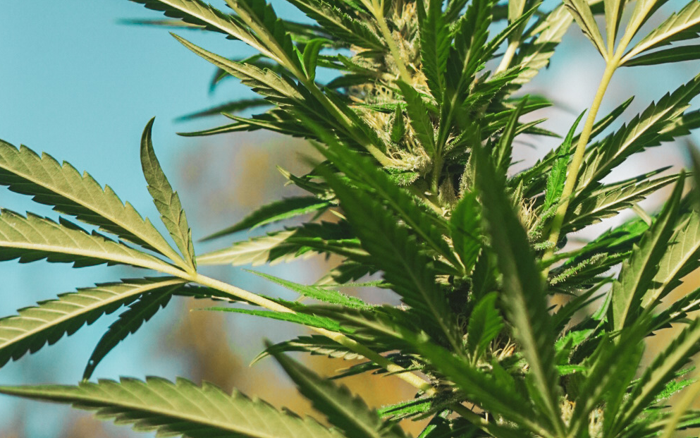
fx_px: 1584
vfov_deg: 15.4
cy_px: -20
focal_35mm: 83
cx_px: 372
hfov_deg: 24.9
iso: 3200
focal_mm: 50
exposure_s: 1/8000
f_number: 3.5
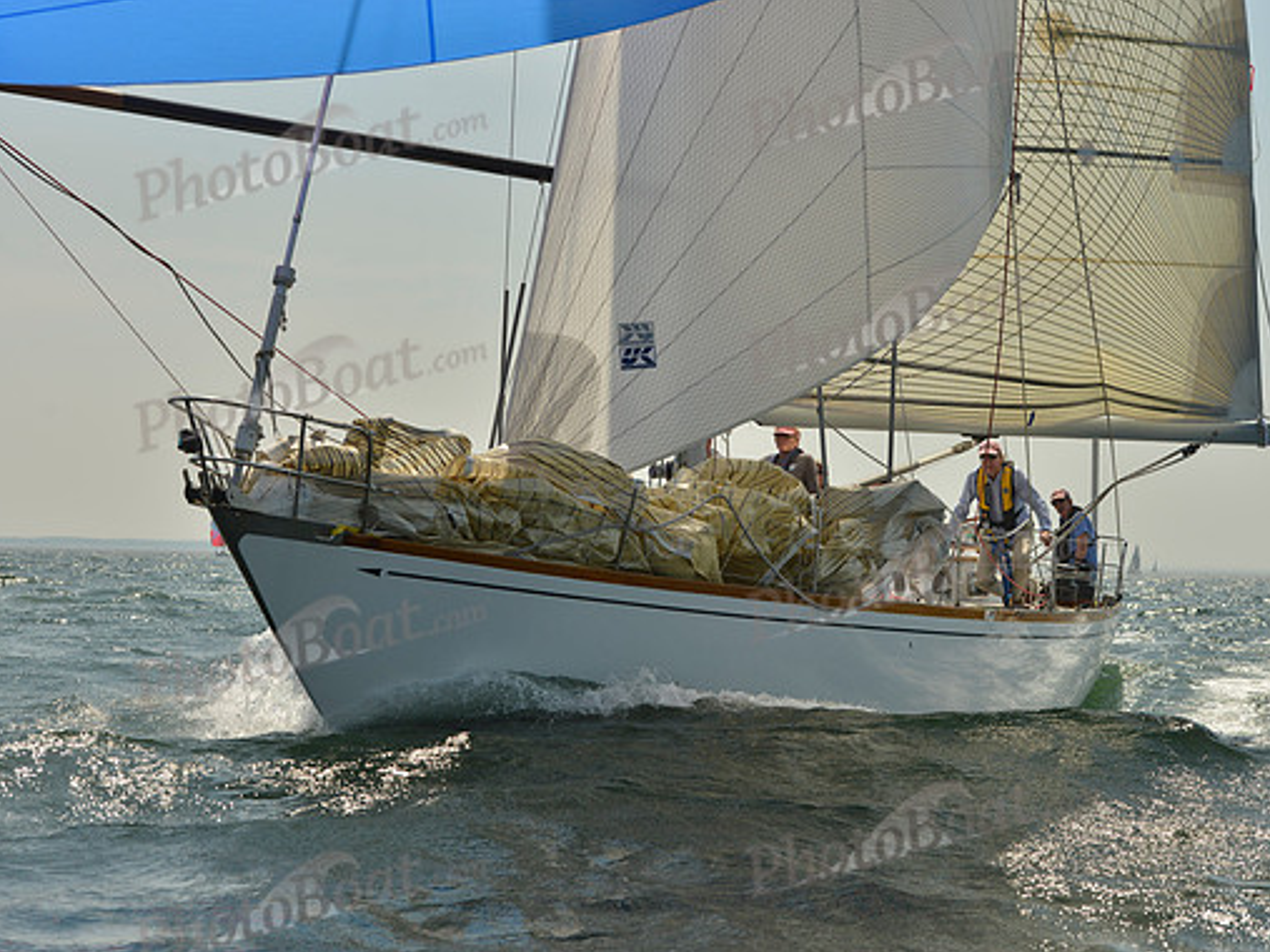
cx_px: 619
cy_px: 482
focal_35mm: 77
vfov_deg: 19.1
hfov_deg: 25.3
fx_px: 2824
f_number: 7.1
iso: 200
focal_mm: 70
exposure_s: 1/1250
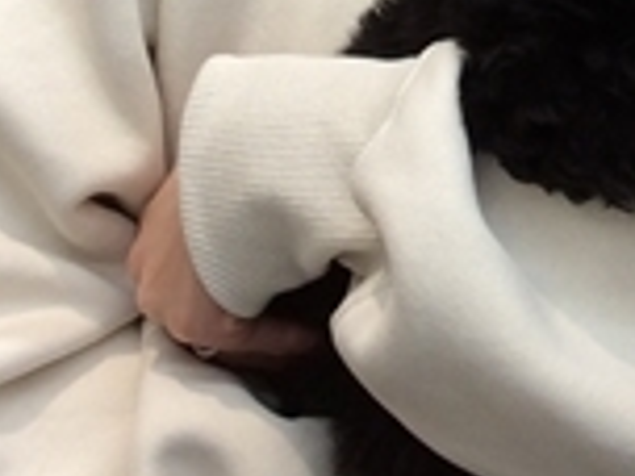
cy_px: -372
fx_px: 2311
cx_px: 798
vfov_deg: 11.0
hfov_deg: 15.0
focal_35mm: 126
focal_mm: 3.3
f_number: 2.4
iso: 40
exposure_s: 1/40
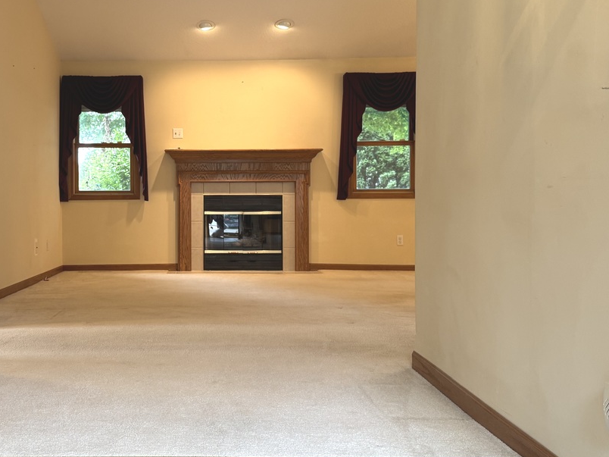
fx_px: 756
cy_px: 205
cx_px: 197
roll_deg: +0.1
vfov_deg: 33.6
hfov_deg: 43.2
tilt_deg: -0.3
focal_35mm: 43
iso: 125
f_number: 1.78
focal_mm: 6.76
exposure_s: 1/60
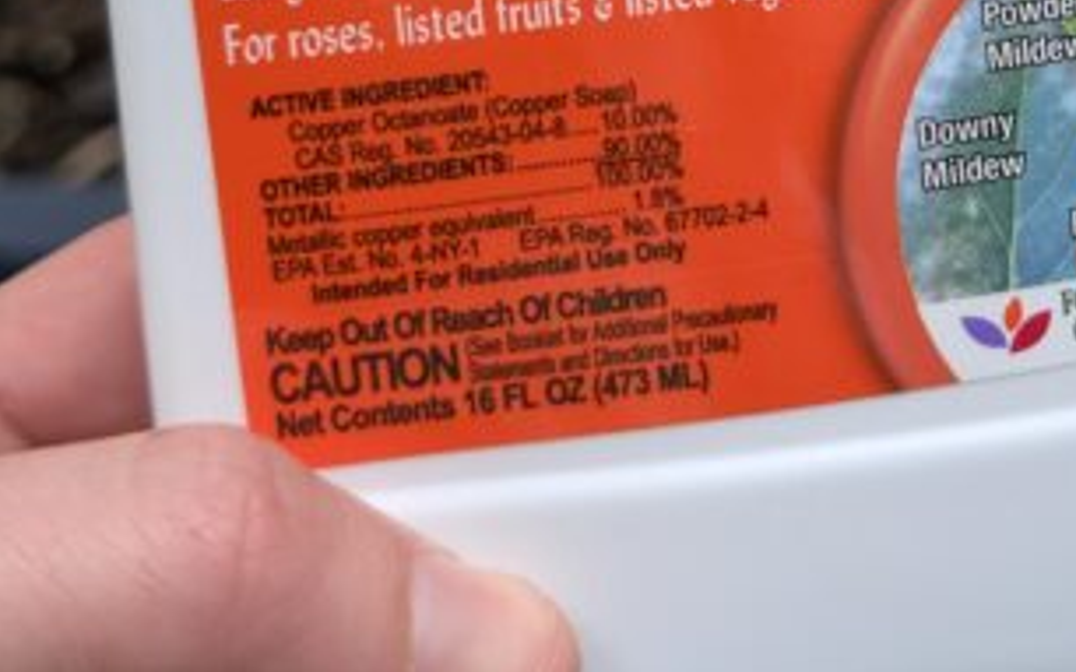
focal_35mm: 100
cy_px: -426
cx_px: 978
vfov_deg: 12.3
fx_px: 2931
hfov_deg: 20.4
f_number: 1.68
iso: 172
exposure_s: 1/1597
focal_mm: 6.9
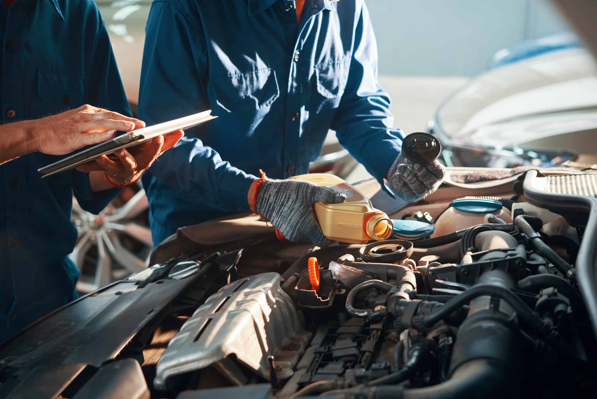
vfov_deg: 22.6
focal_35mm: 60
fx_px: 995
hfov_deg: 33.4
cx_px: 298
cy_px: 200
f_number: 4
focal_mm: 60
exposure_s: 1/250
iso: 800
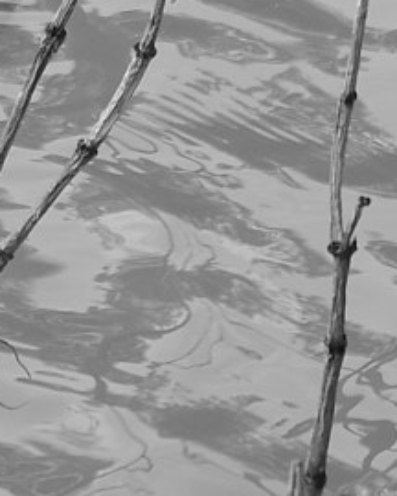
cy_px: 109
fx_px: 7520
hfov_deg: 3.0
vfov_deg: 3.8
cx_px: 164
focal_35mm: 512
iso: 100
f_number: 5.6
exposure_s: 1/200
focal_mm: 47.5
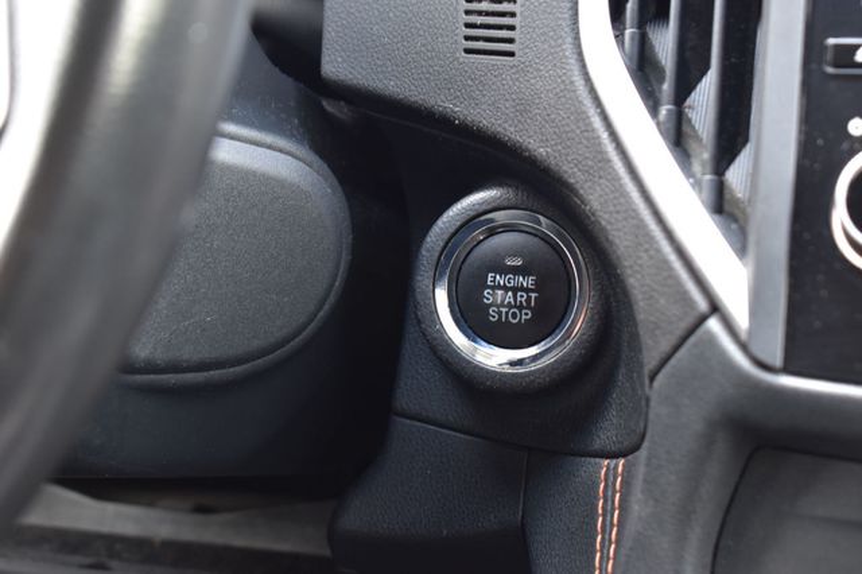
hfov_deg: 26.0
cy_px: 287
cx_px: 431
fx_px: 1867
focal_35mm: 78
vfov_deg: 17.5
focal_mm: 52
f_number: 6.3
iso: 400
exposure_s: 1/15
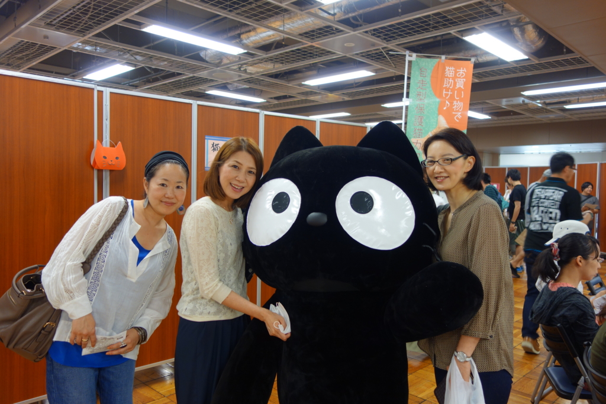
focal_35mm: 28
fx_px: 471
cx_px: 303
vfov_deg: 46.4
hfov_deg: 65.5
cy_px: 202
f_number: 1.8
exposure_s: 1/50
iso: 125
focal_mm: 10.4
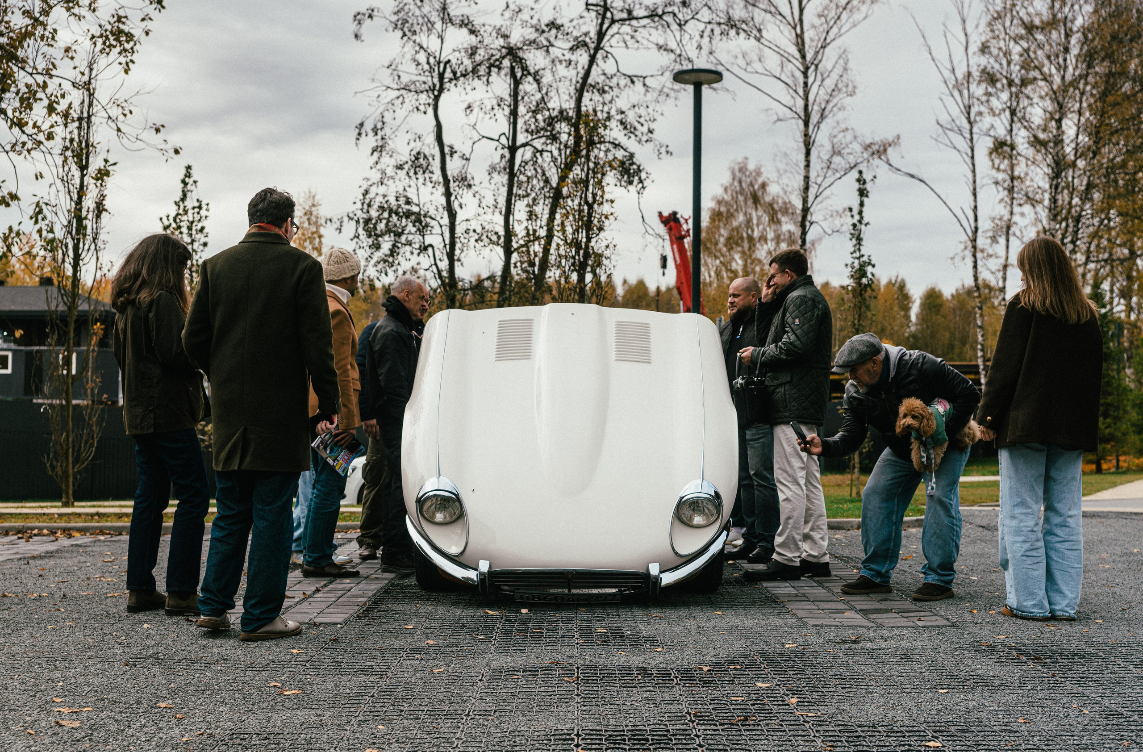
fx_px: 1541
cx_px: 611
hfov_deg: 40.7
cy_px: 408
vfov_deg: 27.4
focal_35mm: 49
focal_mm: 45
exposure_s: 1/200
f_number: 4.5
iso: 125
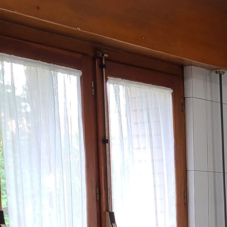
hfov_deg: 14.4
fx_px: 861
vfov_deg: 14.0
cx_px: 296
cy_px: 348
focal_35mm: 116
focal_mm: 5.4
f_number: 1.8
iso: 100
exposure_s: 1/100
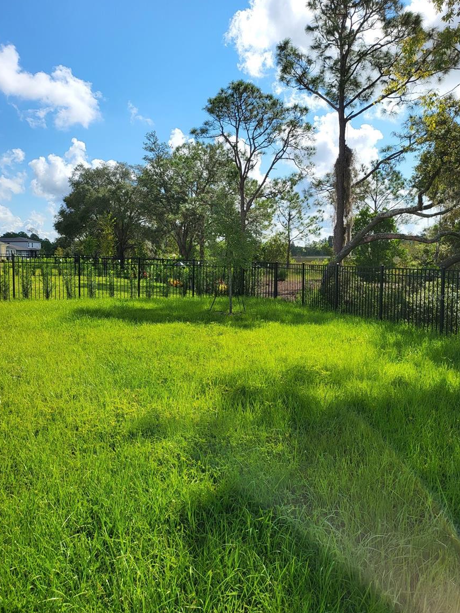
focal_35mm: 25
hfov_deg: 54.9
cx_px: 226
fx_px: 443
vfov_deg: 69.4
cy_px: 296
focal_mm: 5
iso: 40
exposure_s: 1/2859
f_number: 1.8
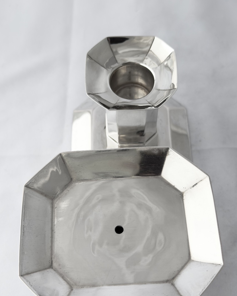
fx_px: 473
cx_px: 120
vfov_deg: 34.7
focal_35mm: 54
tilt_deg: -62.0
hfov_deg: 28.1
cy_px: 166
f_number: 1.78
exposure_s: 1/121
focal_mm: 6.76
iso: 80
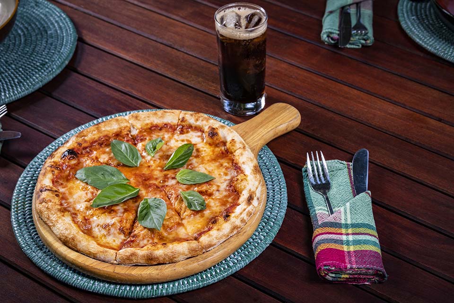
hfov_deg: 28.8
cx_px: 227
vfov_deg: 19.5
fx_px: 883
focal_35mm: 70
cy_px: 152
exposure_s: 1/250
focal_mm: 70
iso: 400
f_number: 10
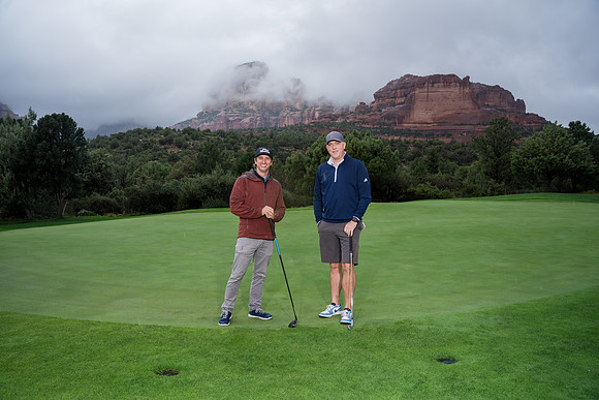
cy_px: 200
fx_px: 399
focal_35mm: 24
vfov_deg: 53.2
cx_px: 300
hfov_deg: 73.7
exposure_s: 1/400
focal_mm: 24
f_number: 5
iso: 320
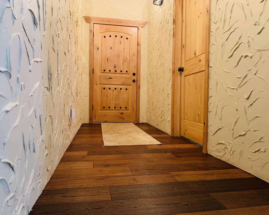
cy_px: 109
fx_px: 223
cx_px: 146
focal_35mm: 28
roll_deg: -1.5
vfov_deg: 51.5
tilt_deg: -3.4
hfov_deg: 62.1
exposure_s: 1/40
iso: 400
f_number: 1.8
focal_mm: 4.25
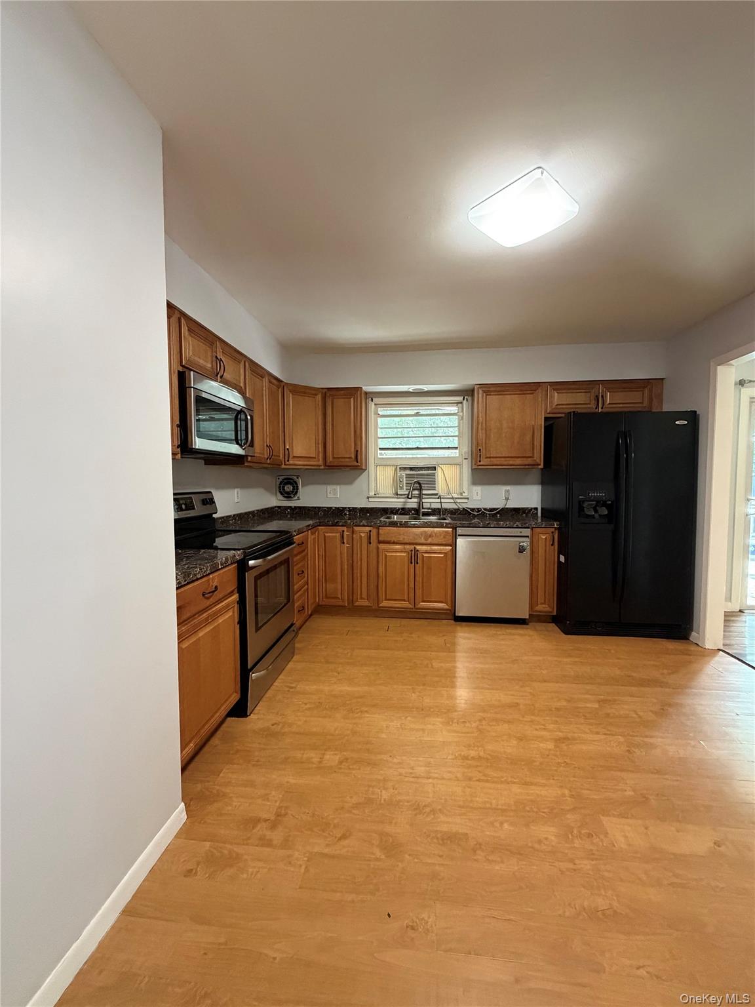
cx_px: 378
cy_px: 504
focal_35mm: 14
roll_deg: +0.0
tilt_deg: -3.0
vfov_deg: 102.1
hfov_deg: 85.7
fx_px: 407
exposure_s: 1/60
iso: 500
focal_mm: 2.22
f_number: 2.2
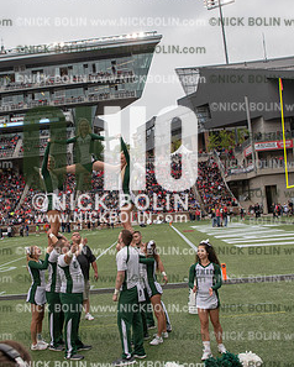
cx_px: 110
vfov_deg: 41.9
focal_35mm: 44
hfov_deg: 34.0
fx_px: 478
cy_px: 165
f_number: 3.5
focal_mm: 24
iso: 250
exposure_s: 1/1000
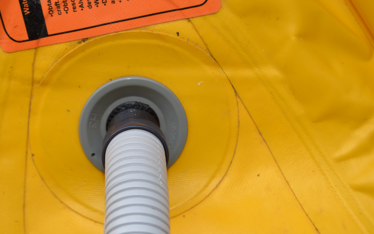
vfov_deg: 16.5
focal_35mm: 79
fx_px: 805
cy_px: 148
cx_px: 131
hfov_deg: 26.0
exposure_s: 1/200
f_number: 5
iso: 400
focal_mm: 38
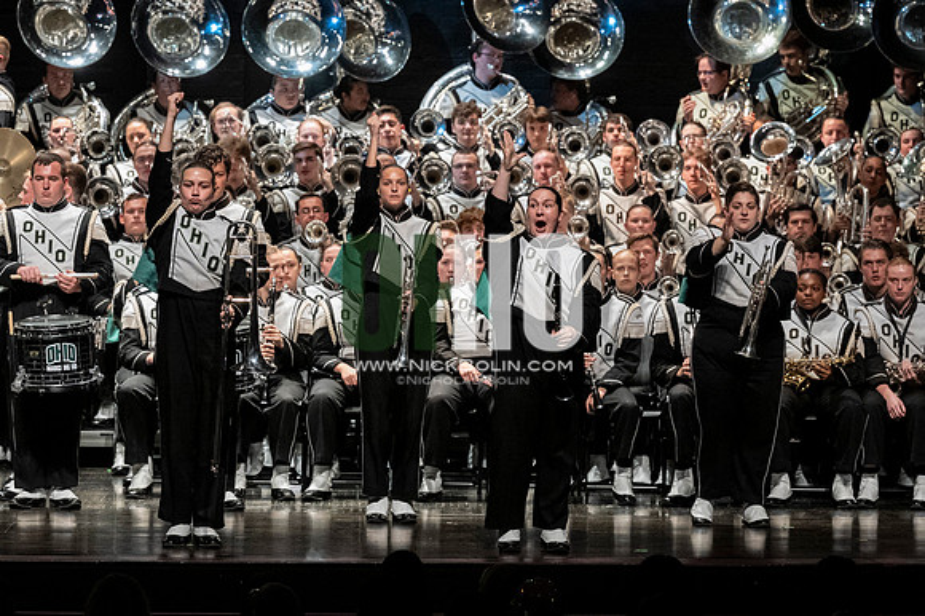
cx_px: 462
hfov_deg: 9.8
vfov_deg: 6.5
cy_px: 308
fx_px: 5393
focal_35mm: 210
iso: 4000
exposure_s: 1/500
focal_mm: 140
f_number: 4
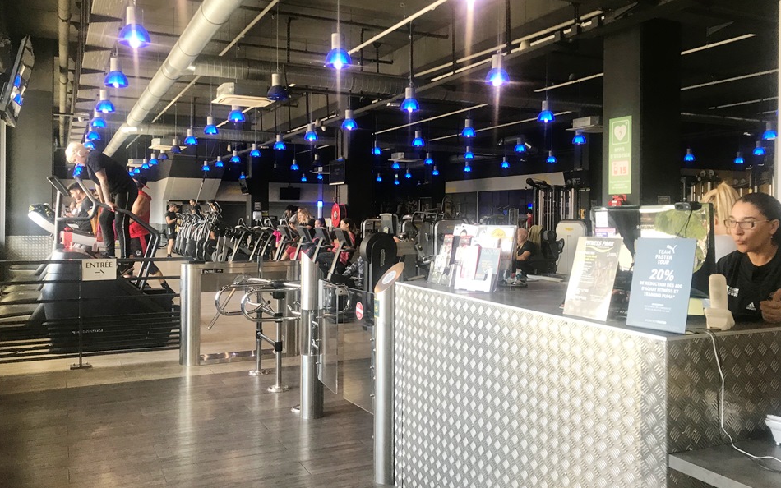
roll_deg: -0.1
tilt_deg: -0.1
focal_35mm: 32
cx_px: 403
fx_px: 681
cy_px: 223
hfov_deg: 59.6
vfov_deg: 39.4
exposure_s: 1/33
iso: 32
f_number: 1.8
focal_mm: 3.99
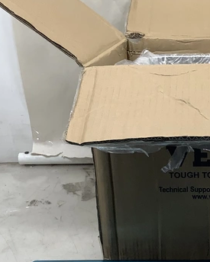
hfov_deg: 22.2
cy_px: 183
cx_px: 215
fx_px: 513
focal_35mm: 66
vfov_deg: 28.5
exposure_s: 1/120
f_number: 2.4
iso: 80
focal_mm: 3.3
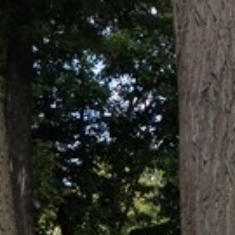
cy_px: 312
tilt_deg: -1.6
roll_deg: +0.7
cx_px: -185
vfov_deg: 7.5
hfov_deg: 7.4
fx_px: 1767
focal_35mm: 230
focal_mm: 4.28
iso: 50
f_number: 2.4
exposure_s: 1/502
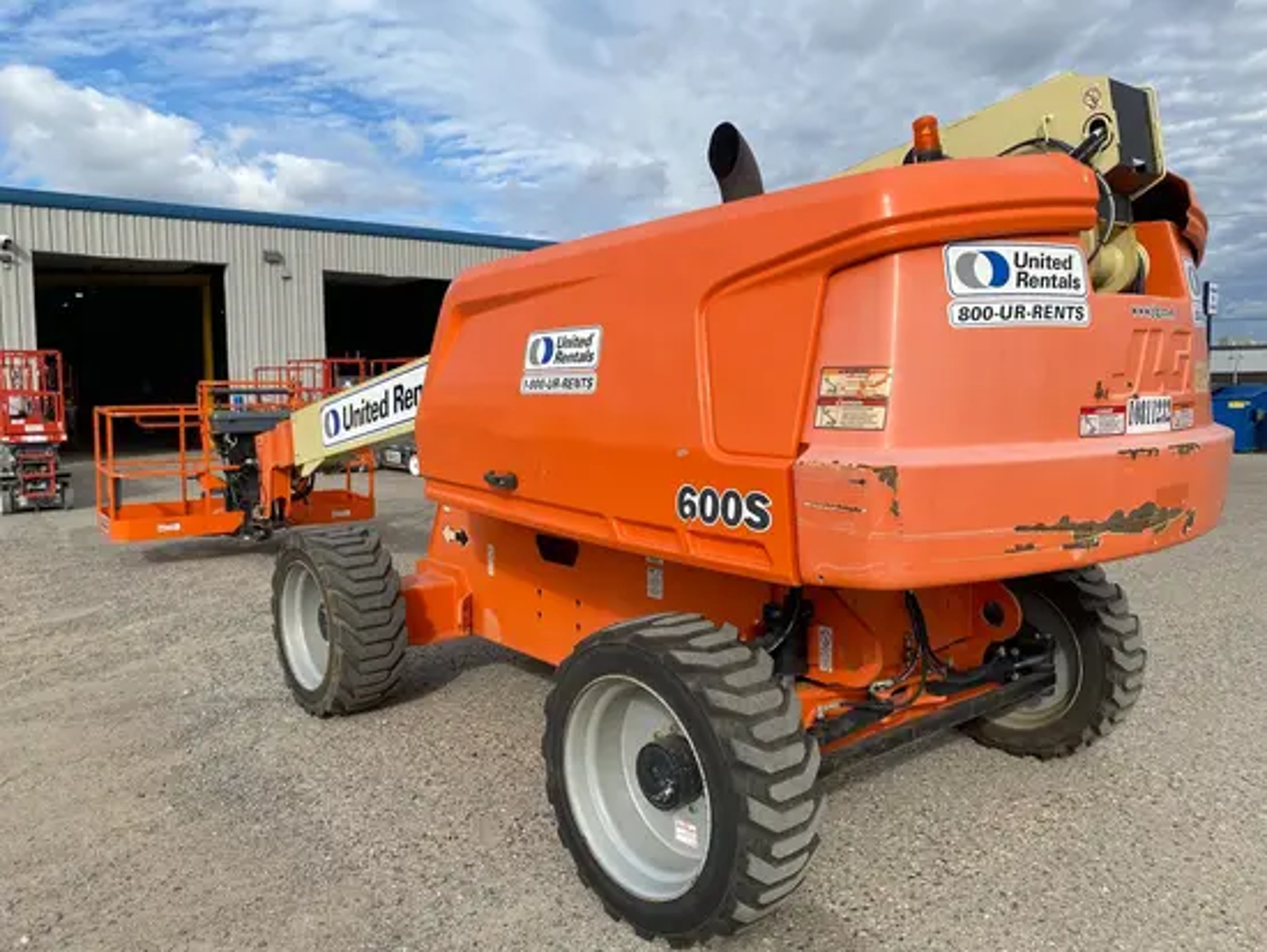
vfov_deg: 53.1
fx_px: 952
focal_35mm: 26
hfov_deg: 67.3
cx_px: 634
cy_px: 476
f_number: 1.8
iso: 32
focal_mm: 4.25
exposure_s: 1/2688
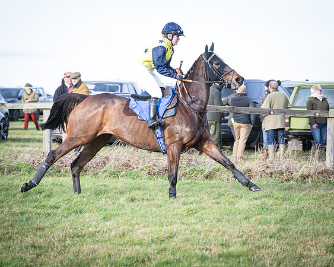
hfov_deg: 12.6
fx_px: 1514
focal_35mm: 153
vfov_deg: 10.1
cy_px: 134
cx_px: 201
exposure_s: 1/1000
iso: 400
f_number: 4
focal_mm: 91
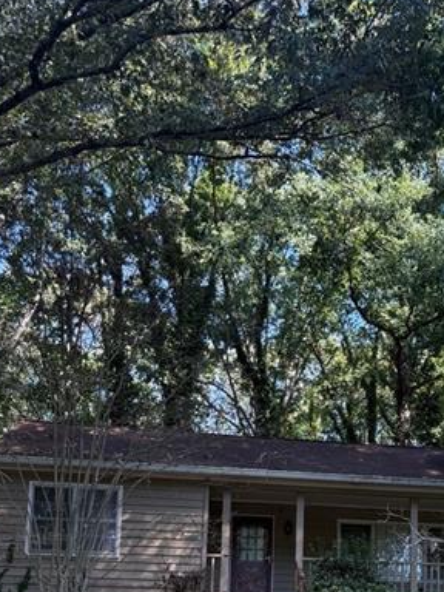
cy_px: 560
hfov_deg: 29.6
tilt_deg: +9.0
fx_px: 821
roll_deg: -1.5
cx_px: 348
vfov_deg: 36.5
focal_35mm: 48
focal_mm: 6.76
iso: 64
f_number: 1.78
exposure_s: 1/222
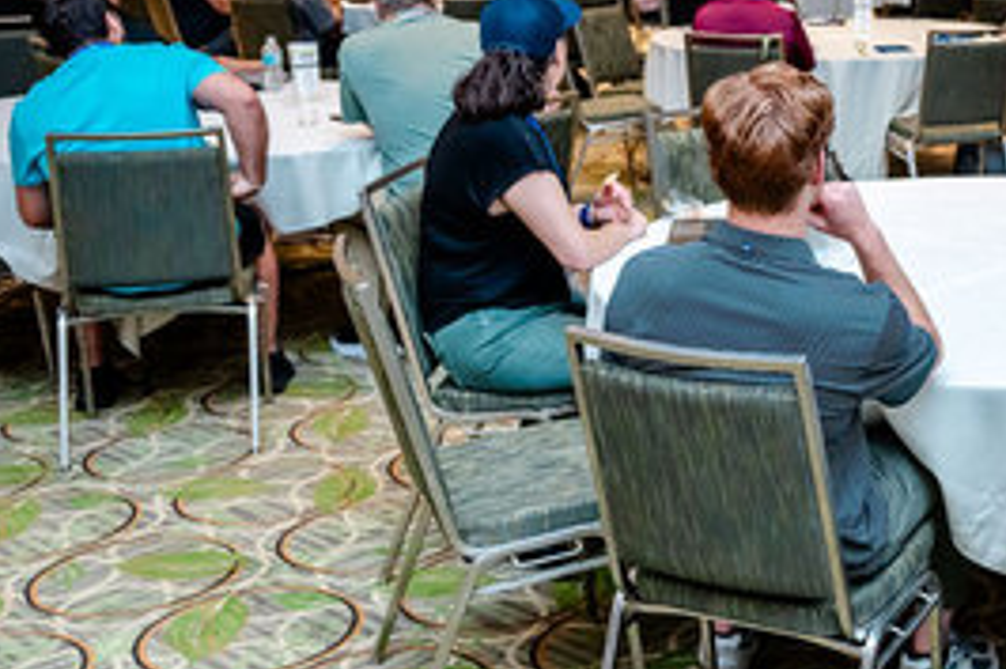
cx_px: 980
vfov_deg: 22.4
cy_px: 172
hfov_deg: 31.2
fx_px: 1676
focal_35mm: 60
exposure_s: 1/160
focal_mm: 24
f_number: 2.8
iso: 1250
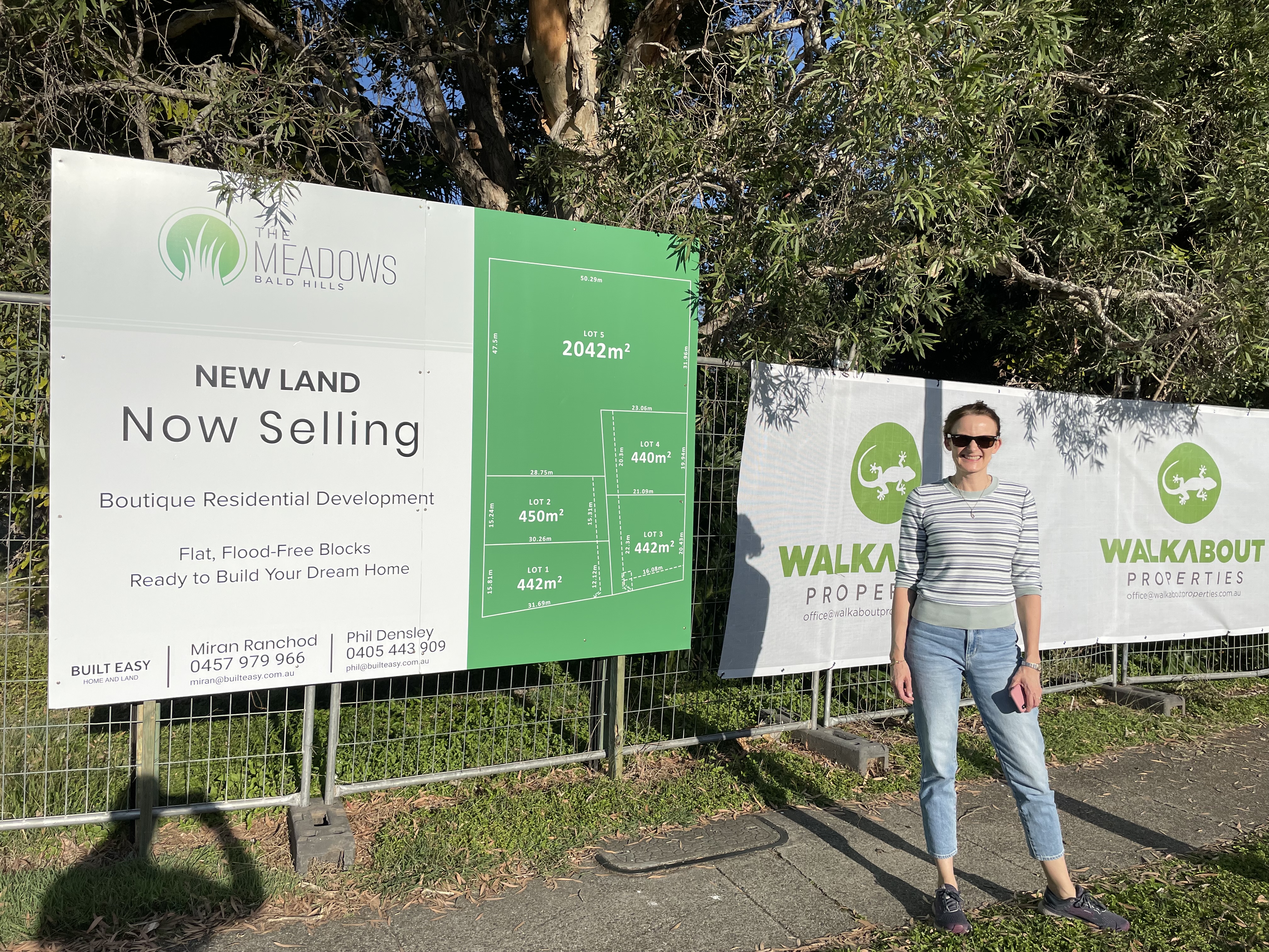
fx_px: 953
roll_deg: -1.6
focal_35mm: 26
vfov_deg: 53.1
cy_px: 476
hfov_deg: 67.3
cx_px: 634
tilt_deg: -0.8
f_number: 1.6
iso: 32
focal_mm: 4.2
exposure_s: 1/7813
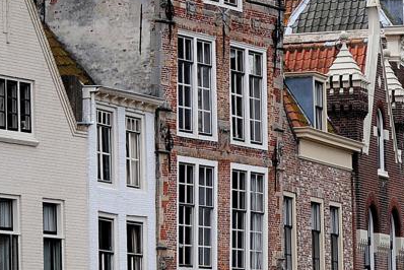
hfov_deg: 6.8
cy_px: 156
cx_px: 466
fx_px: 3380
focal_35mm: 301
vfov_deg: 4.6
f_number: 4
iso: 200
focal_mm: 78
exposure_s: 1/200
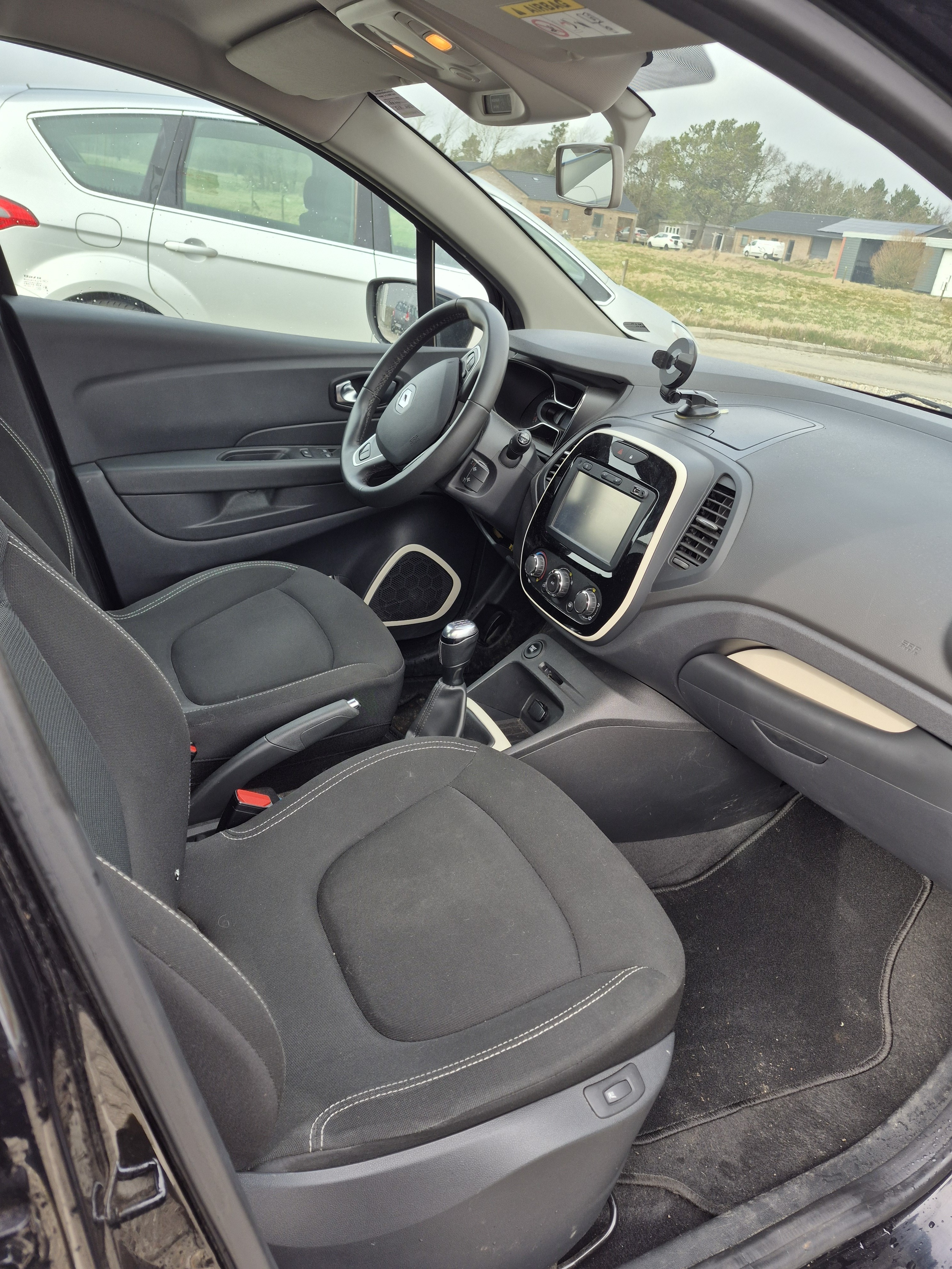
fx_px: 843
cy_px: 634
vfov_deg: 73.9
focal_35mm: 23
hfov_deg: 58.9
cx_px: 476
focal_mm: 5.4
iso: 25
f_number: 1.8
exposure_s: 1/313
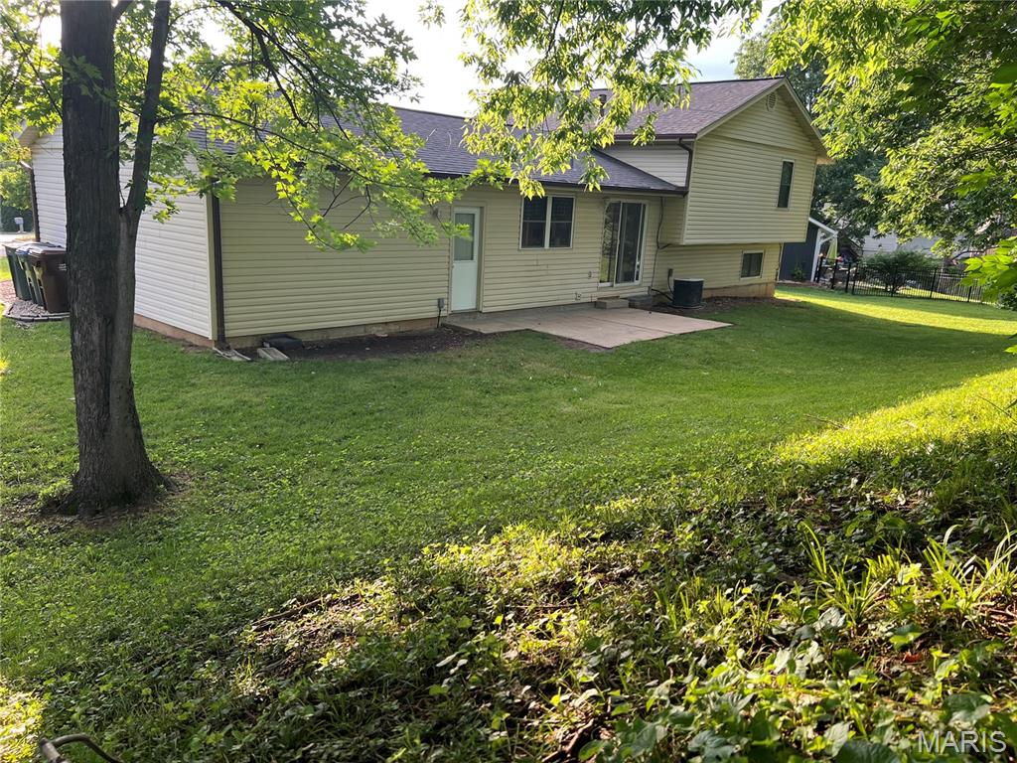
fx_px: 764
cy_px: 382
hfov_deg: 67.3
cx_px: 508
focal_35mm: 26
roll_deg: -2.8
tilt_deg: -13.7
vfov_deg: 53.1
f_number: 1.5
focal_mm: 5.7
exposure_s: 1/184
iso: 40
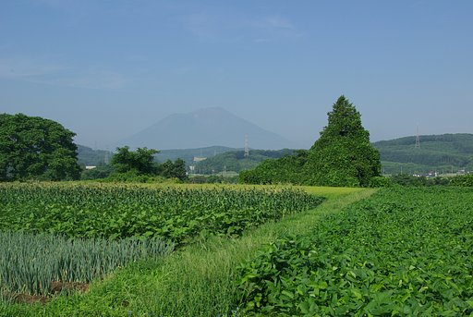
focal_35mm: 39
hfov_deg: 49.5
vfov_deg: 34.3
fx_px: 513
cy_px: 158
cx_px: 236
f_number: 13
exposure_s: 1/90
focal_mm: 26
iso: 100
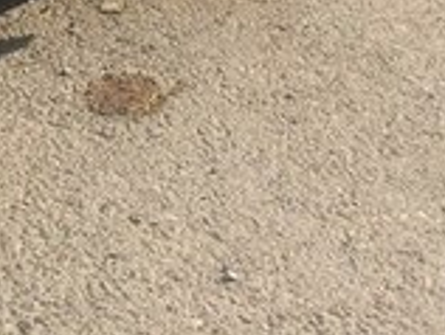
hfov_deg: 14.9
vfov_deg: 11.1
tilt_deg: -17.0
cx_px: -262
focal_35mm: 121
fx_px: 1558
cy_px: -350
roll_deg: +2.0
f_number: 2.2
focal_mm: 4.15
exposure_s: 1/1580
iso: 32
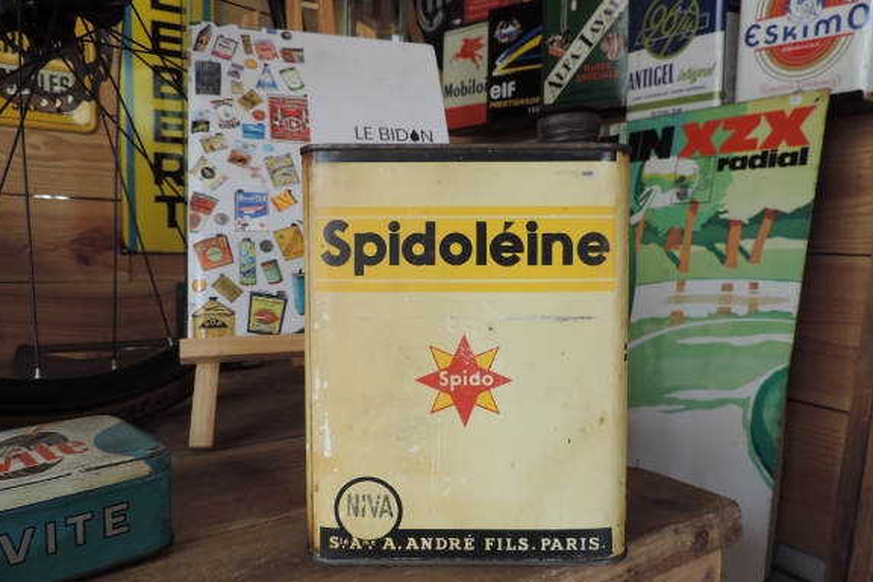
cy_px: 303
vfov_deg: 49.5
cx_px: 444
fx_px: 630
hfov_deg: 69.4
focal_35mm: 26
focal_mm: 4.3
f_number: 3
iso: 100
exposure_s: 1/30
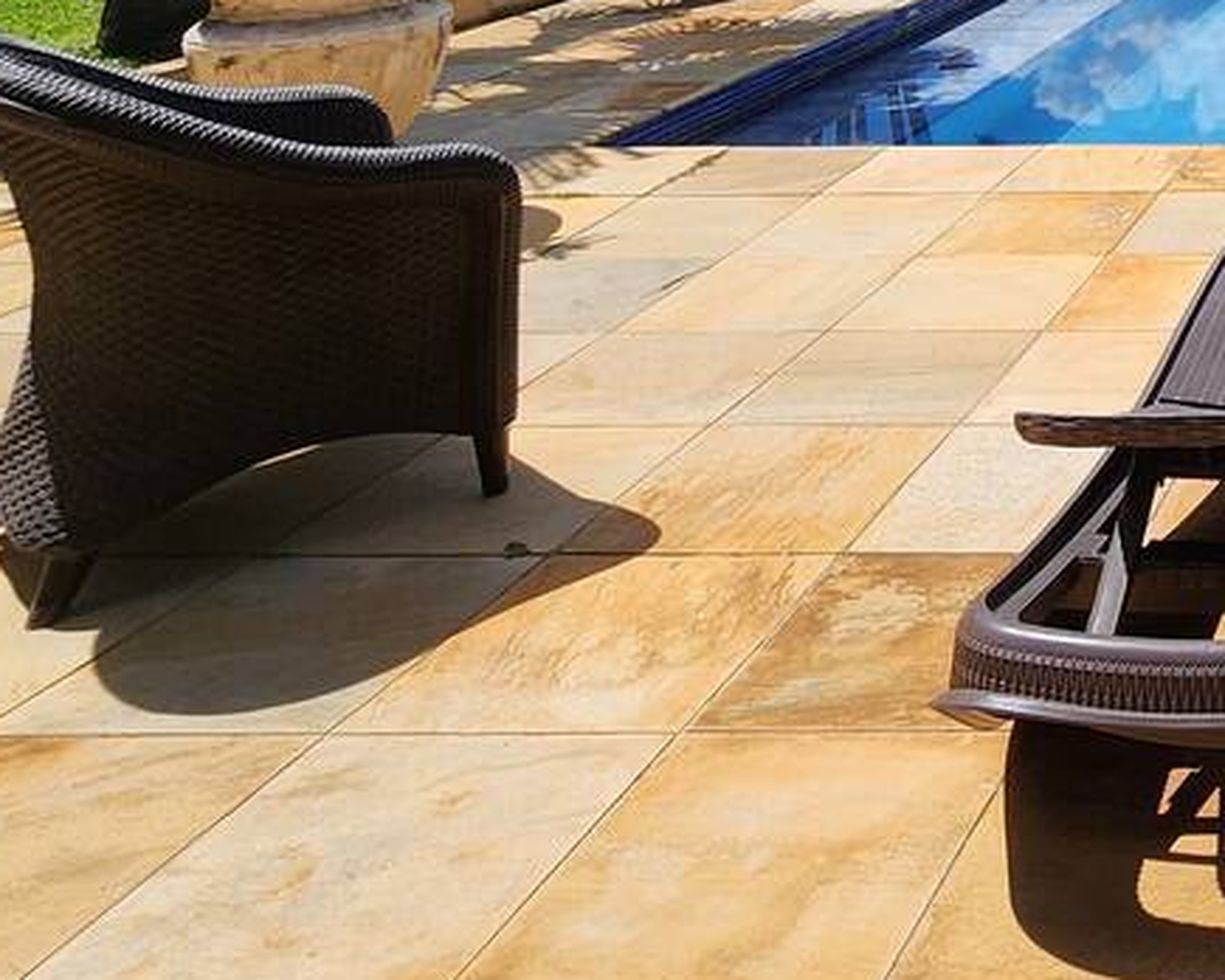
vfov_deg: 29.2
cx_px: 1676
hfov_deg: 31.3
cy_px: -279
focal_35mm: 42
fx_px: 1523
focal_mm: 2.2
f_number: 2.2
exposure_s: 1/3559
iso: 50
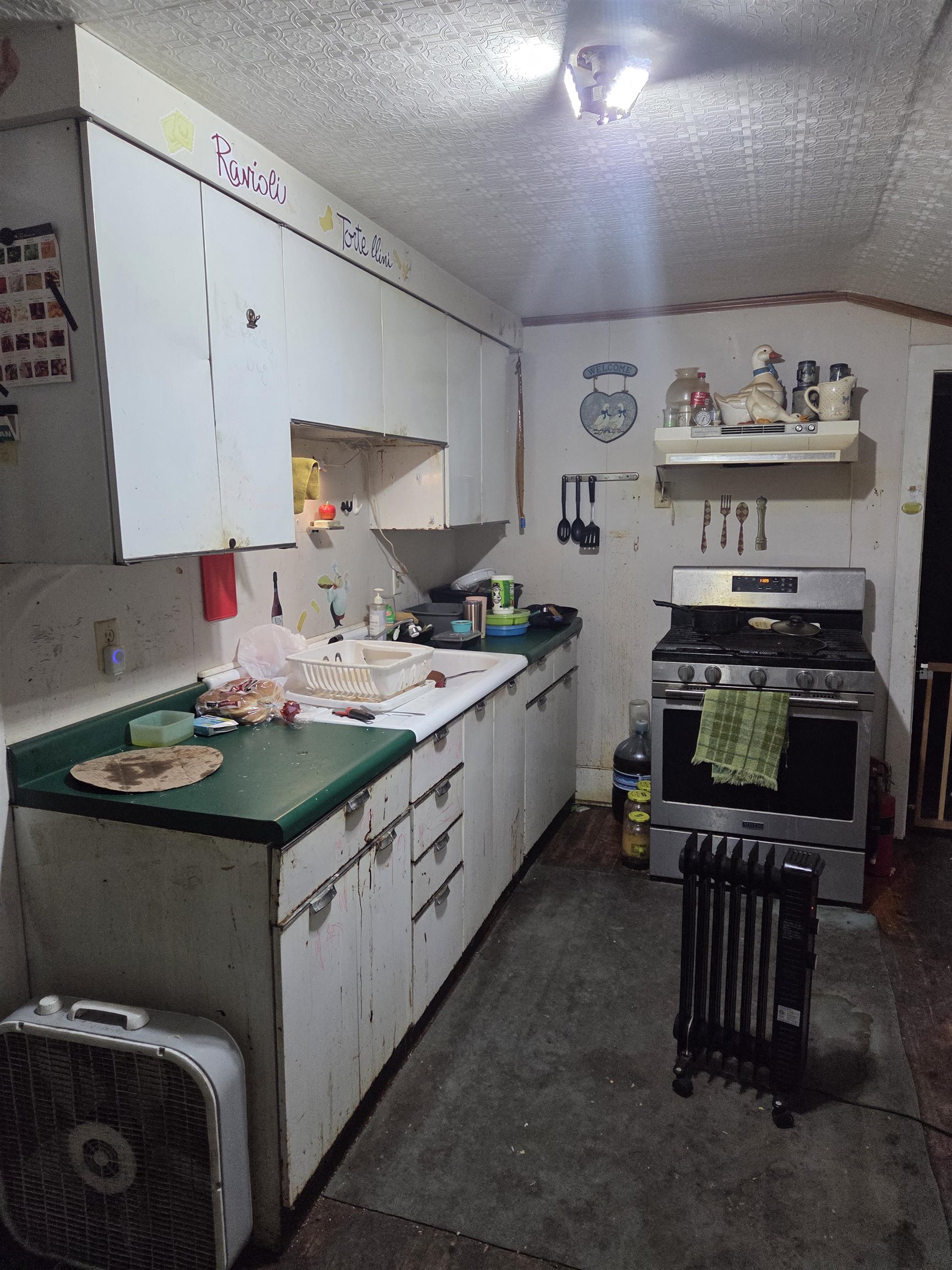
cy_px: 635
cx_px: 476
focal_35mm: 23
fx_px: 843
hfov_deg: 58.9
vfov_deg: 73.9
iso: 320
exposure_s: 1/120
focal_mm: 5.4
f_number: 1.8
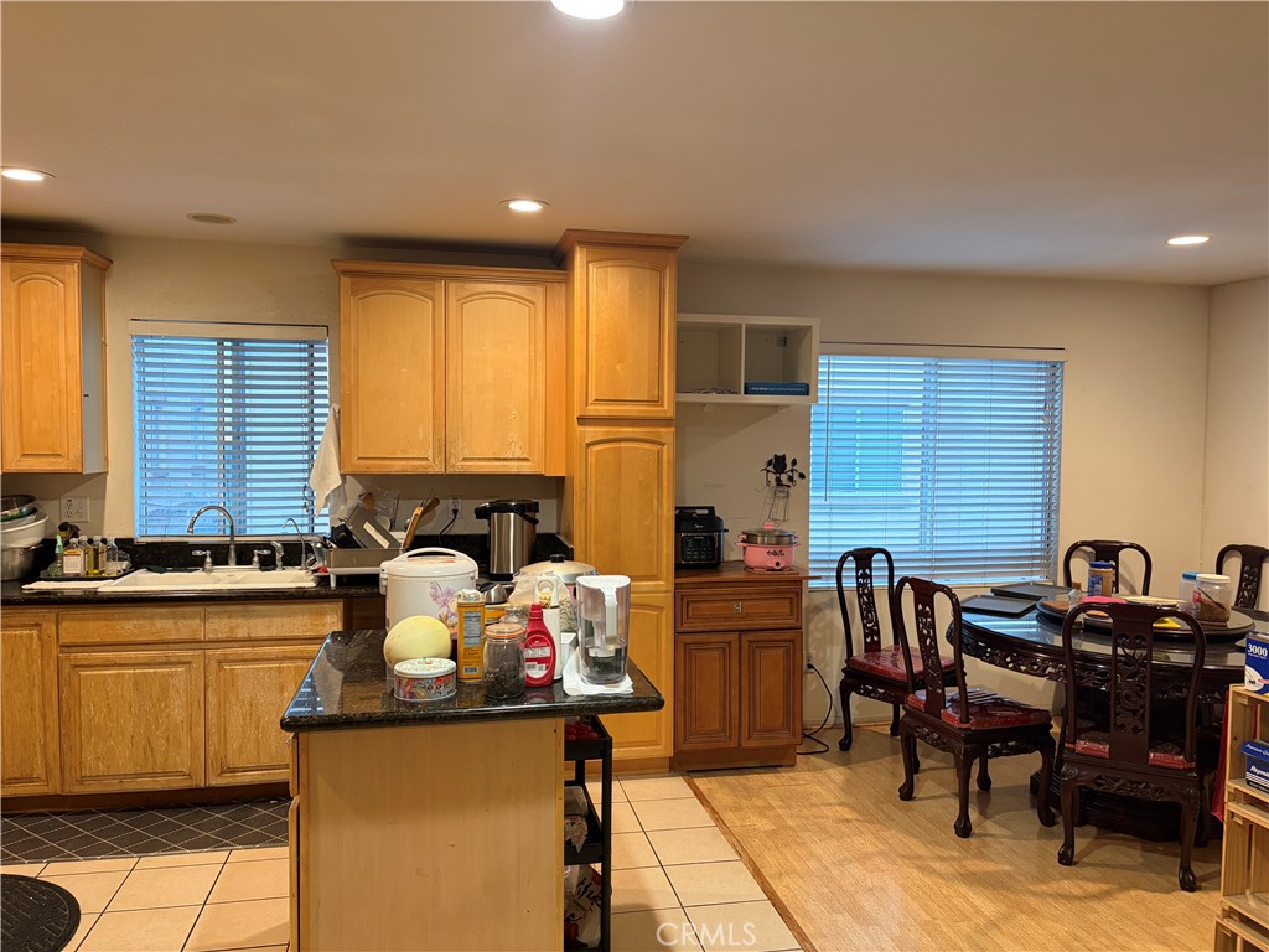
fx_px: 953
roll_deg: -0.6
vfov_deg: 53.1
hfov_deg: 67.3
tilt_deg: -1.9
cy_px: 476
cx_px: 634
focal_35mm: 26
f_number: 1.6
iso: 200
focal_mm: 5.96
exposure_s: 1/60
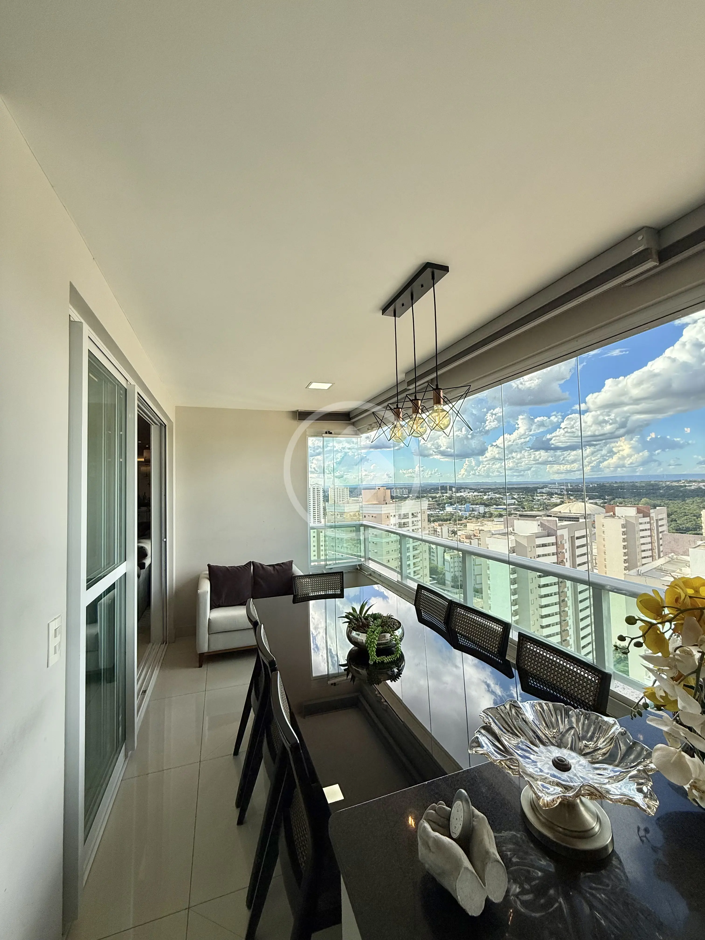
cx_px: 352
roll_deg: +1.0
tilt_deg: +2.1
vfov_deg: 102.1
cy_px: 470
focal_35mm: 14
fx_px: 380
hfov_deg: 85.7
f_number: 2.2
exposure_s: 1/734
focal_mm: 2.22
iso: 50
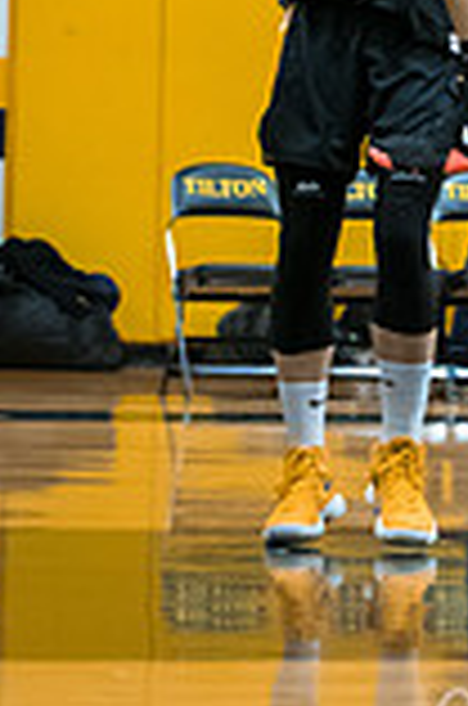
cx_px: 634
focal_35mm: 323
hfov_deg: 4.2
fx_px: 6326
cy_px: -175
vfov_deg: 6.3
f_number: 2.8
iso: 3200
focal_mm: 75
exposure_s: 1/400
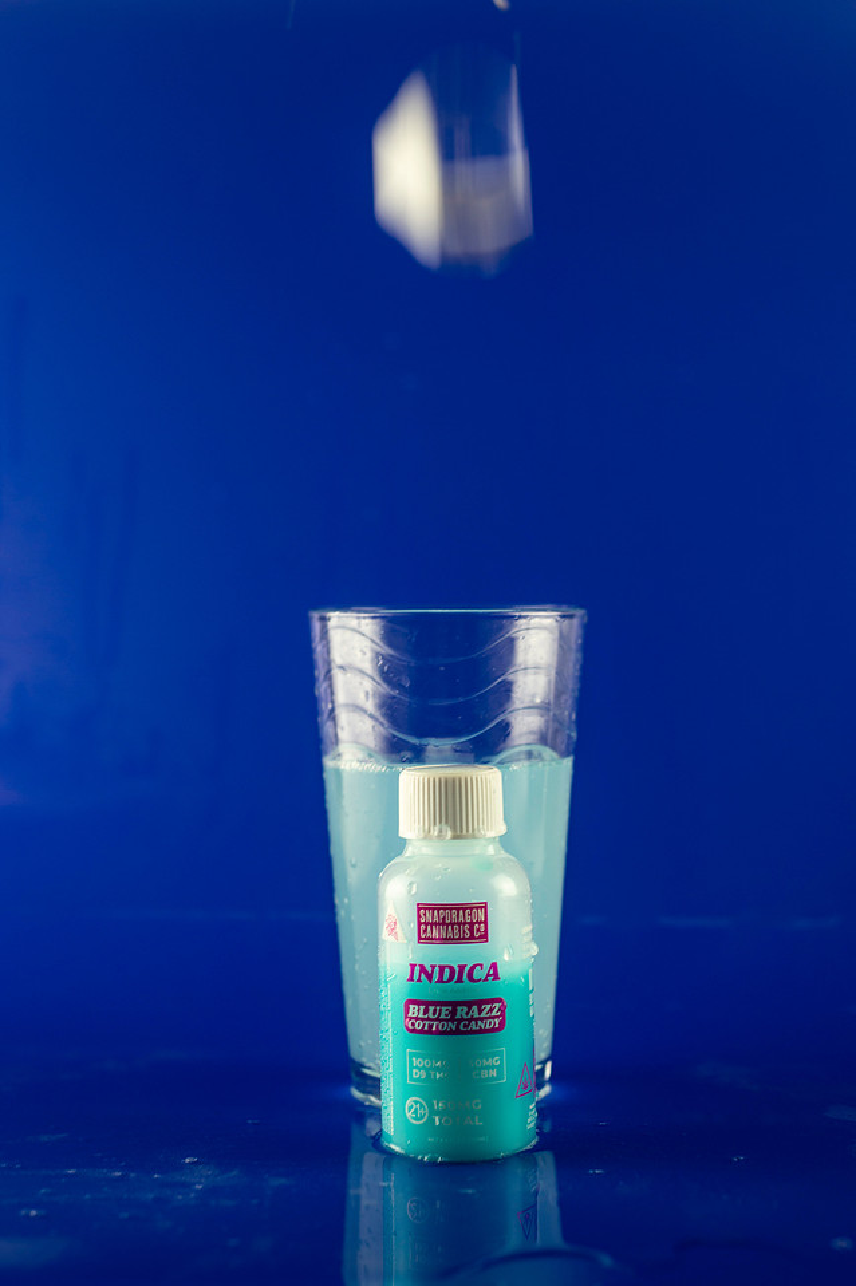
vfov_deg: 39.6
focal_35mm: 50
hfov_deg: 27.0
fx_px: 1785
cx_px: 428
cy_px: 643
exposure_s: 1/60
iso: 200
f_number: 4
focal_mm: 50
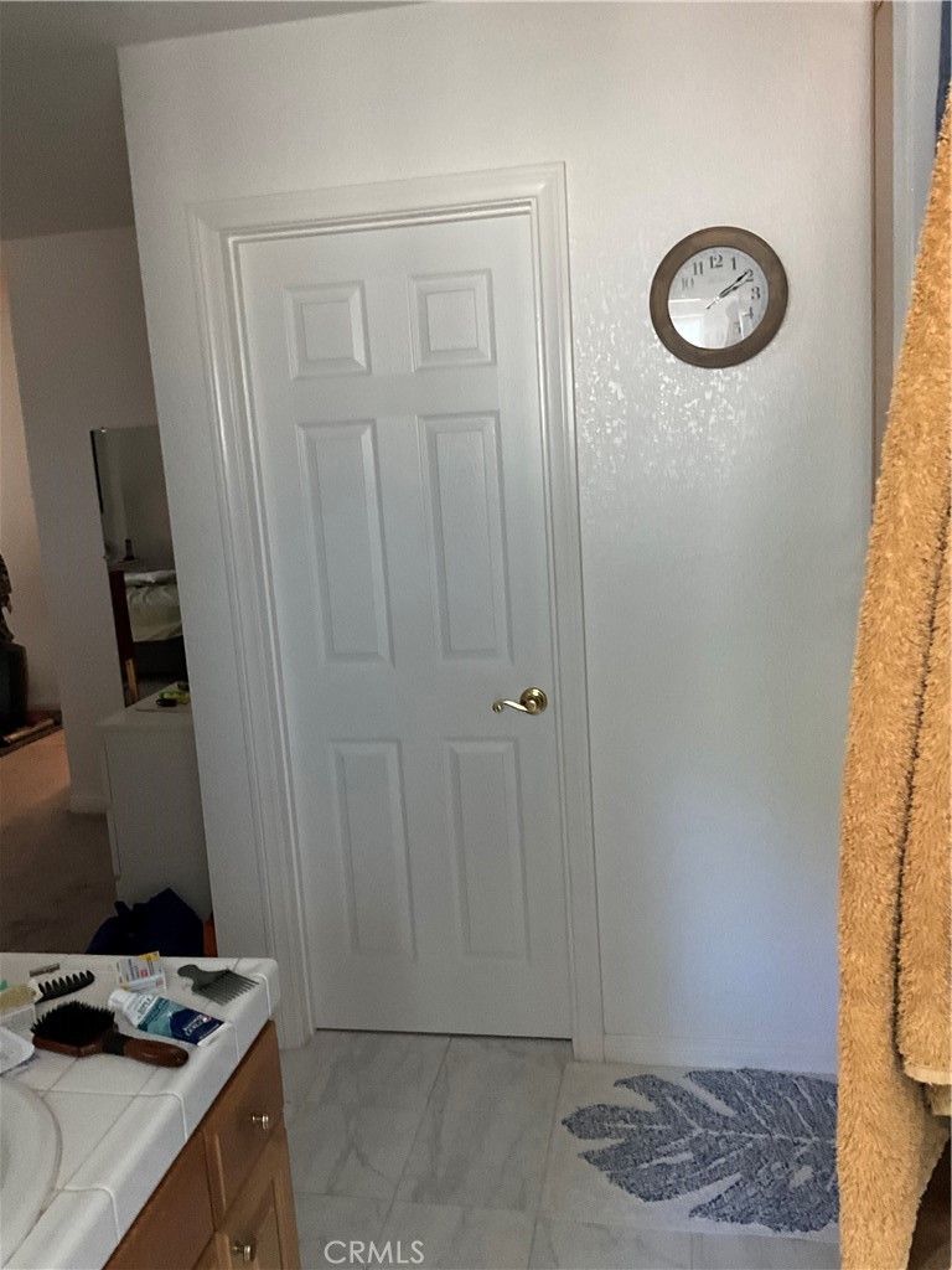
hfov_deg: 48.2
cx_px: 476
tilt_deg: -11.5
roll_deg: +3.7
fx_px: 1063
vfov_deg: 61.7
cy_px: 635
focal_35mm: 29
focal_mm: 3
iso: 320
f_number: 1.8
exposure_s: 1/41
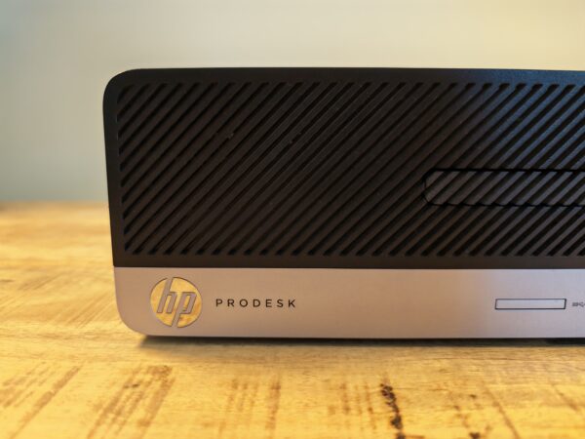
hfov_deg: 73.9
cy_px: 220
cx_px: 292
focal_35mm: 23
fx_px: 389
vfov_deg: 58.9
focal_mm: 6.55
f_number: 1.6
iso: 200
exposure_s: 1/50
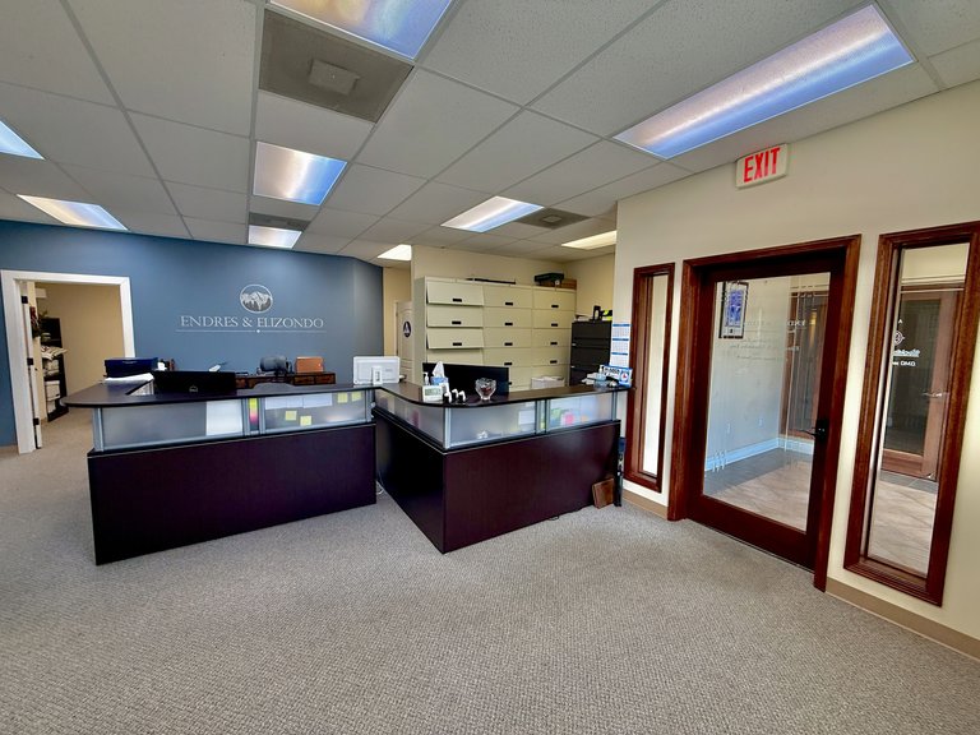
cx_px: 490
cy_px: 368
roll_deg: -1.1
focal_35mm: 14
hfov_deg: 102.1
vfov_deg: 85.7
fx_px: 396
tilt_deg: -5.1
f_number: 2.2
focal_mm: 2.22
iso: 160
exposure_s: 1/120
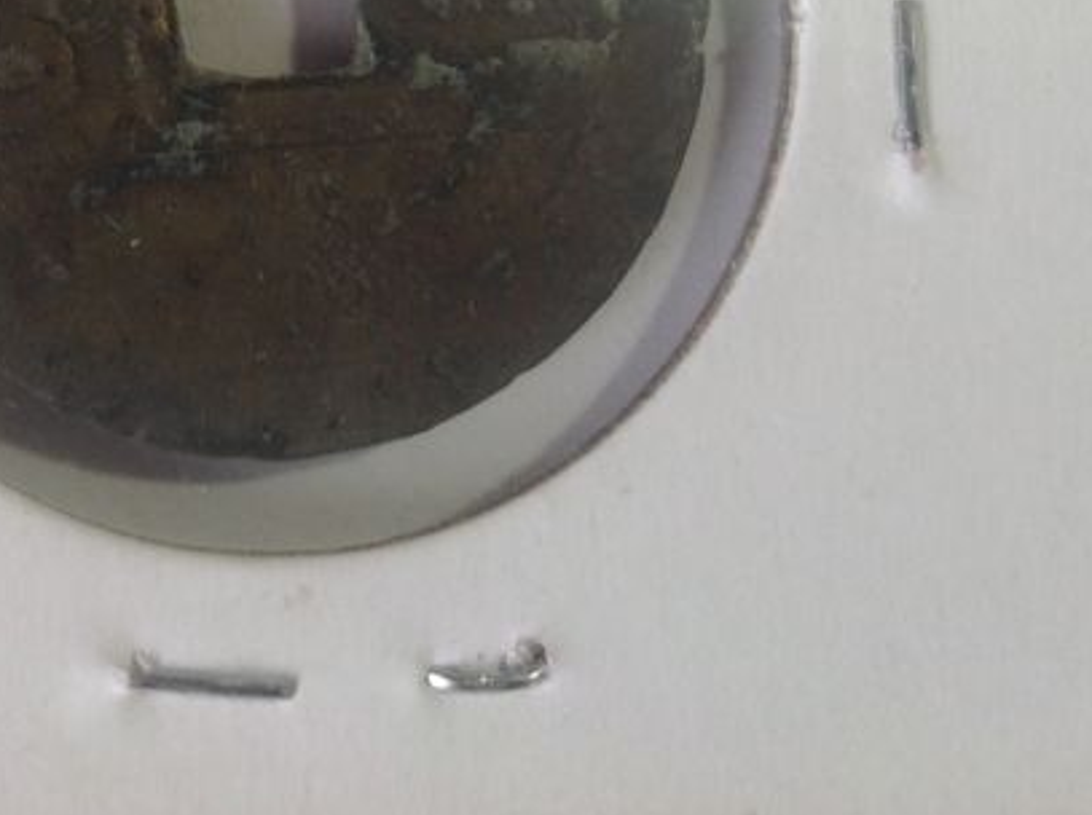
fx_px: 2709
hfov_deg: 22.3
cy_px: -178
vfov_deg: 16.4
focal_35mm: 86
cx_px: 123
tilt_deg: -79.7
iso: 64
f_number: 2.4
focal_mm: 4.28
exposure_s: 1/40
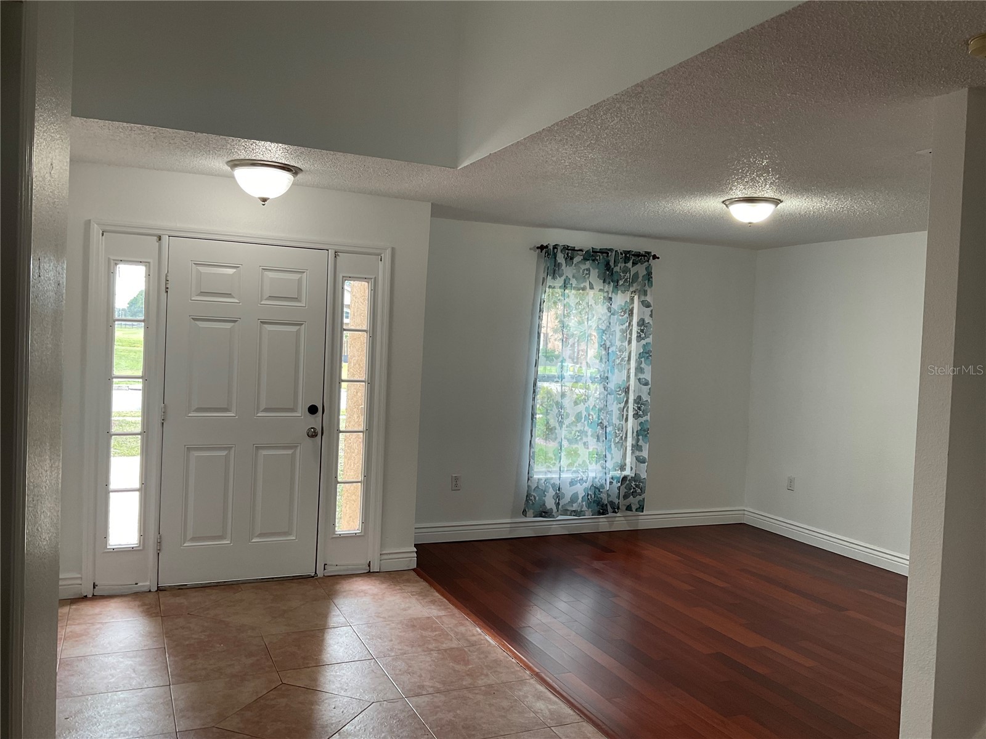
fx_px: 826
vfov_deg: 48.2
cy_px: 370
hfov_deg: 61.7
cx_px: 493
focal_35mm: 29
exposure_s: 1/120
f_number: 1.8
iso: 50
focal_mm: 3
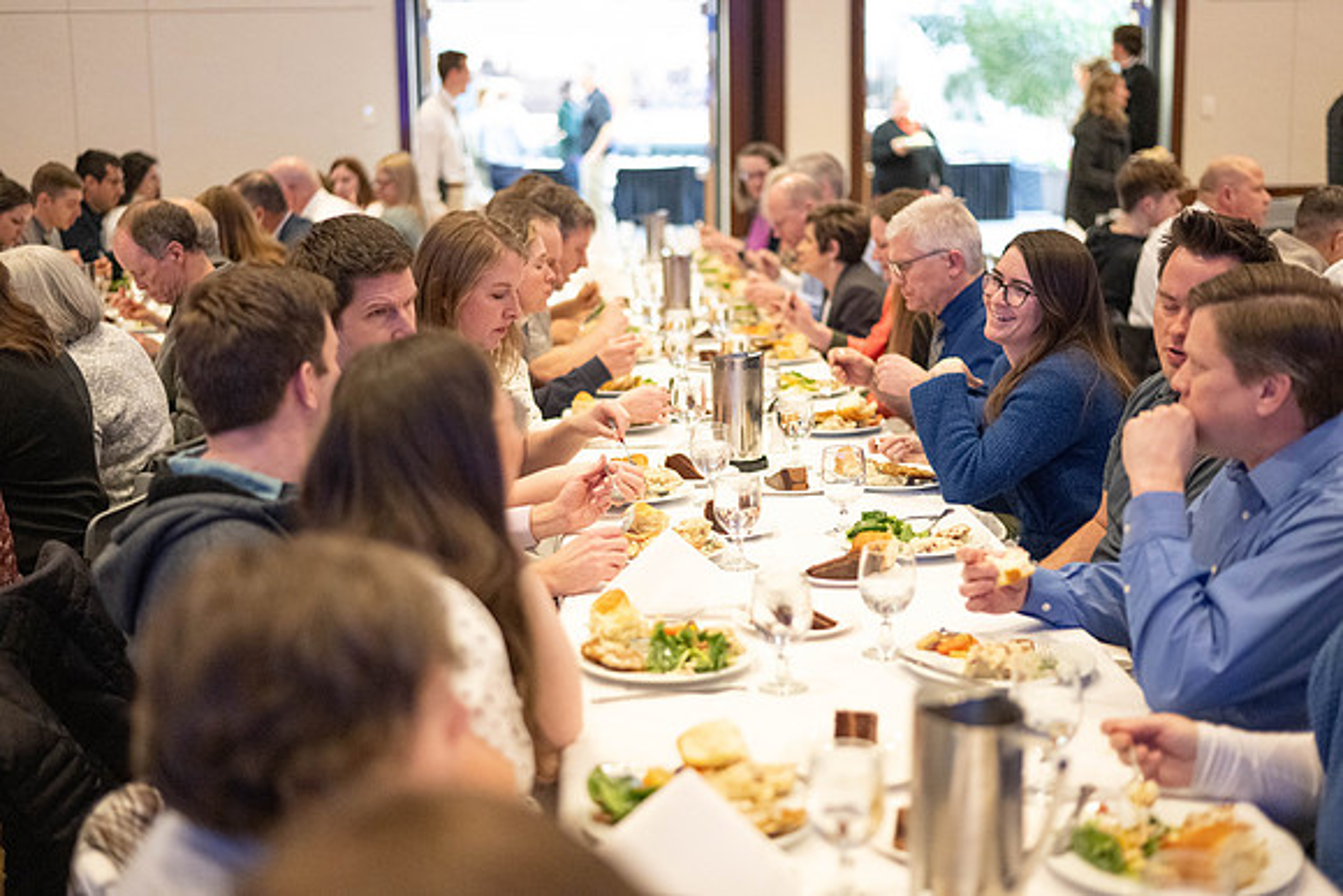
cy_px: 448
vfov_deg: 27.0
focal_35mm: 50
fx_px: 1866
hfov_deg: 39.6
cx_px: 672
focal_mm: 50
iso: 6400
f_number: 1.8
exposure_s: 1/200
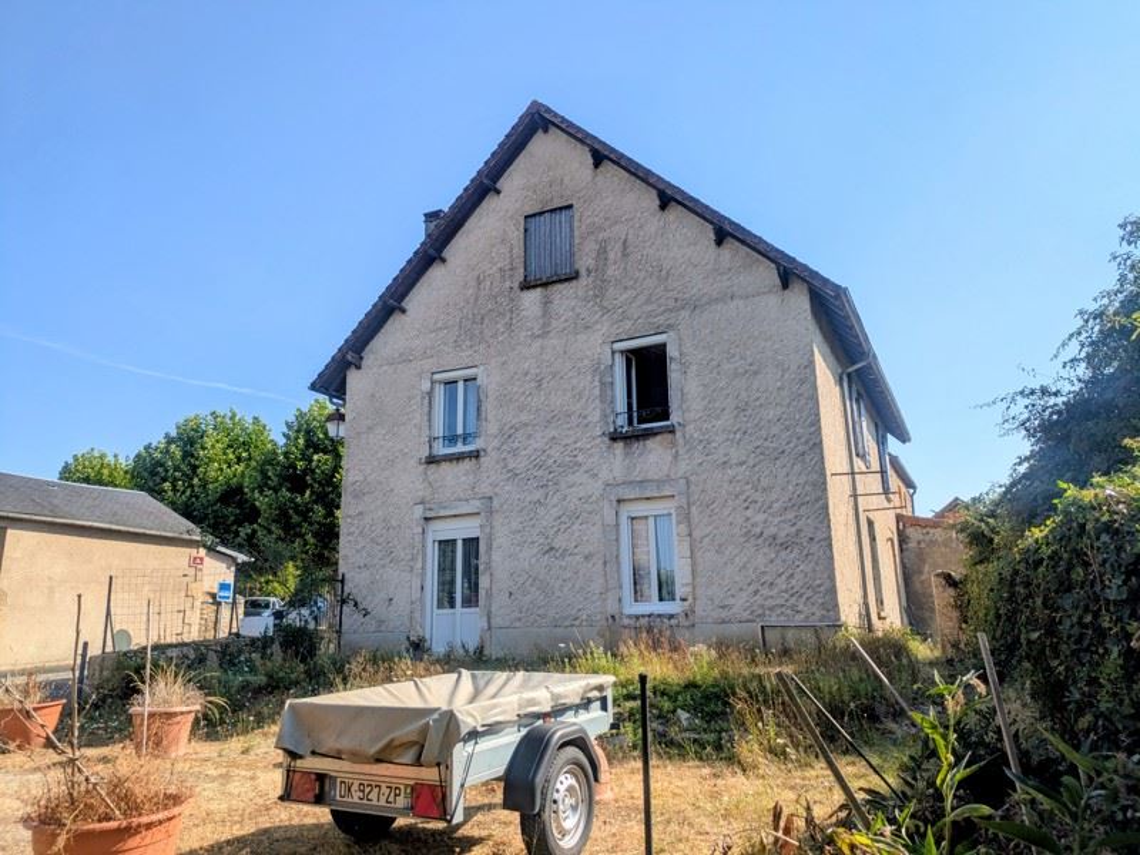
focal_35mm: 25
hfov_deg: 69.4
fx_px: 823
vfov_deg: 54.9
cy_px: 428
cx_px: 570
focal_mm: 5.43
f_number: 1.89
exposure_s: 1/2092
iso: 44
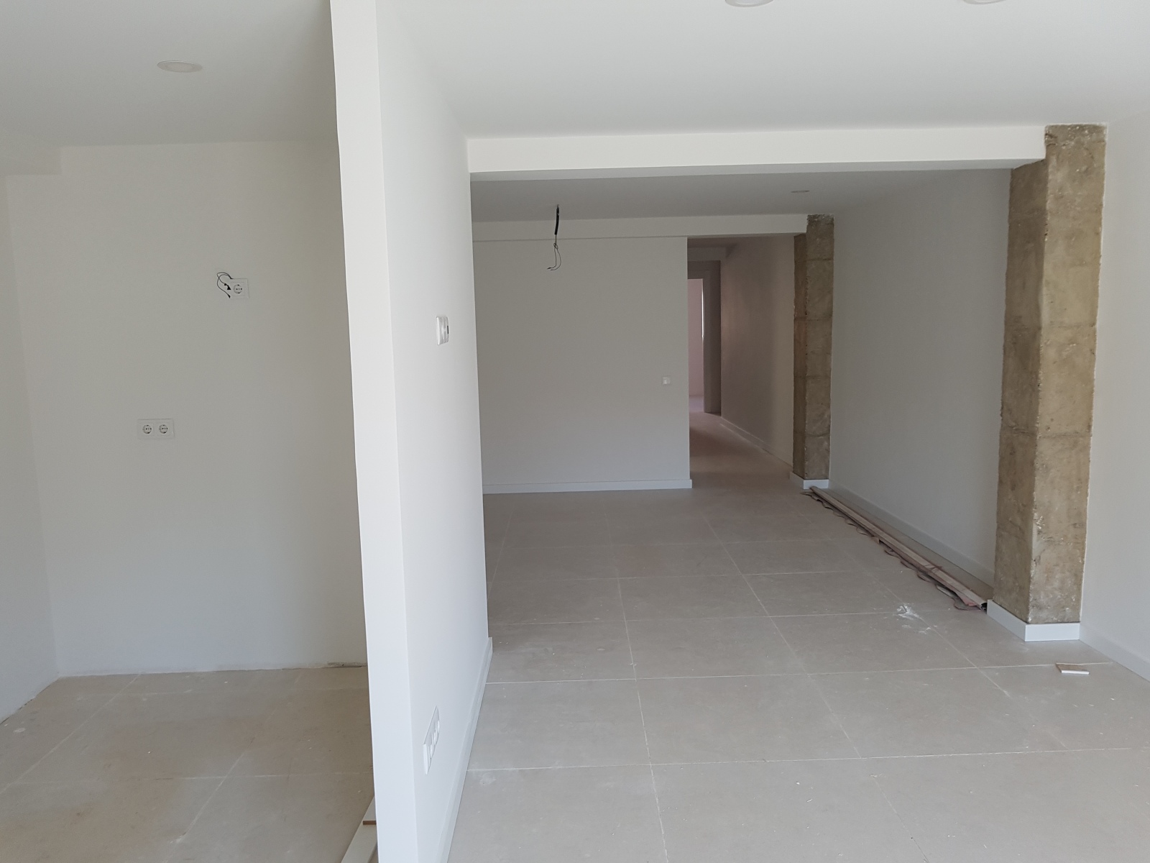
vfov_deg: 53.1
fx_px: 864
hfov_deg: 67.3
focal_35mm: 26
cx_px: 575
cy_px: 432
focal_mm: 4.2
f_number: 1.7
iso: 64
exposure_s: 1/100
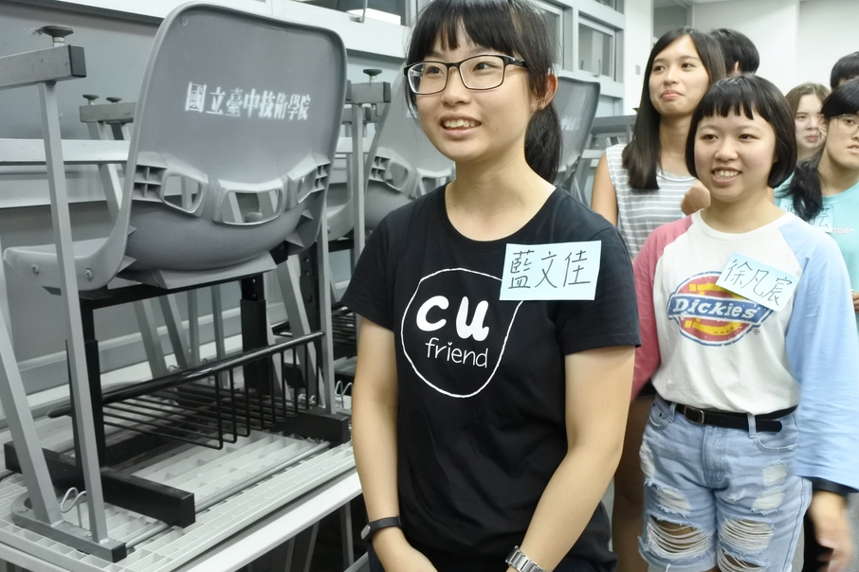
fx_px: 763
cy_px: 291
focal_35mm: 32
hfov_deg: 58.6
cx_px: 463
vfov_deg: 41.1
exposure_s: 1/60
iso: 1600
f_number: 3.5
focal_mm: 10.8
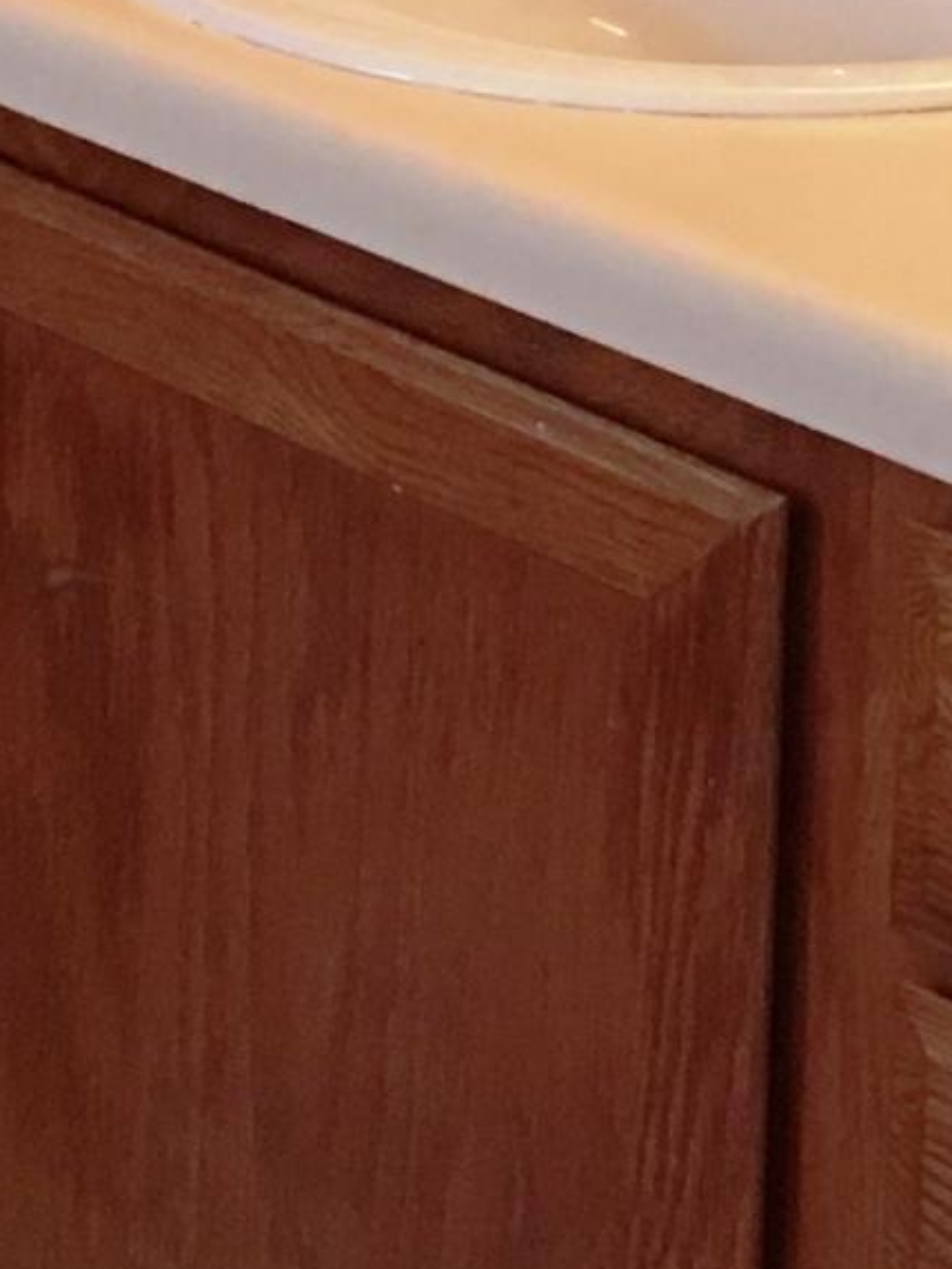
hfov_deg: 9.8
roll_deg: -1.4
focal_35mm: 152
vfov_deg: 12.3
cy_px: -674
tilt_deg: -10.3
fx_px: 5574
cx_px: 326
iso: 100
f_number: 2.2
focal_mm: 4.15
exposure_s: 1/15
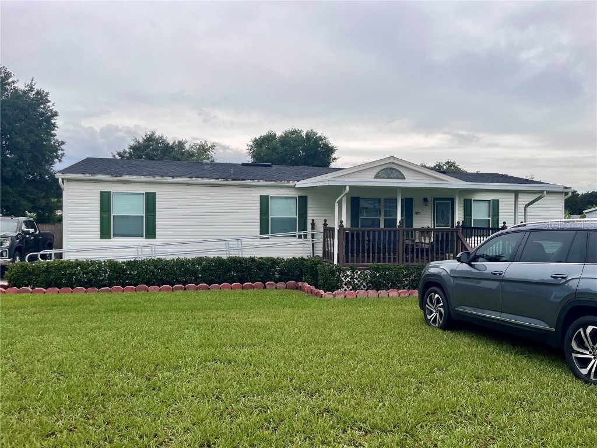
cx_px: 298
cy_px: 224
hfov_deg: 67.3
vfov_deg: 53.1
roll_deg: -1.0
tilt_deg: -1.5
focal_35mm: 26
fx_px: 448
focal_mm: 5.1
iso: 80
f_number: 1.6
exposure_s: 1/121
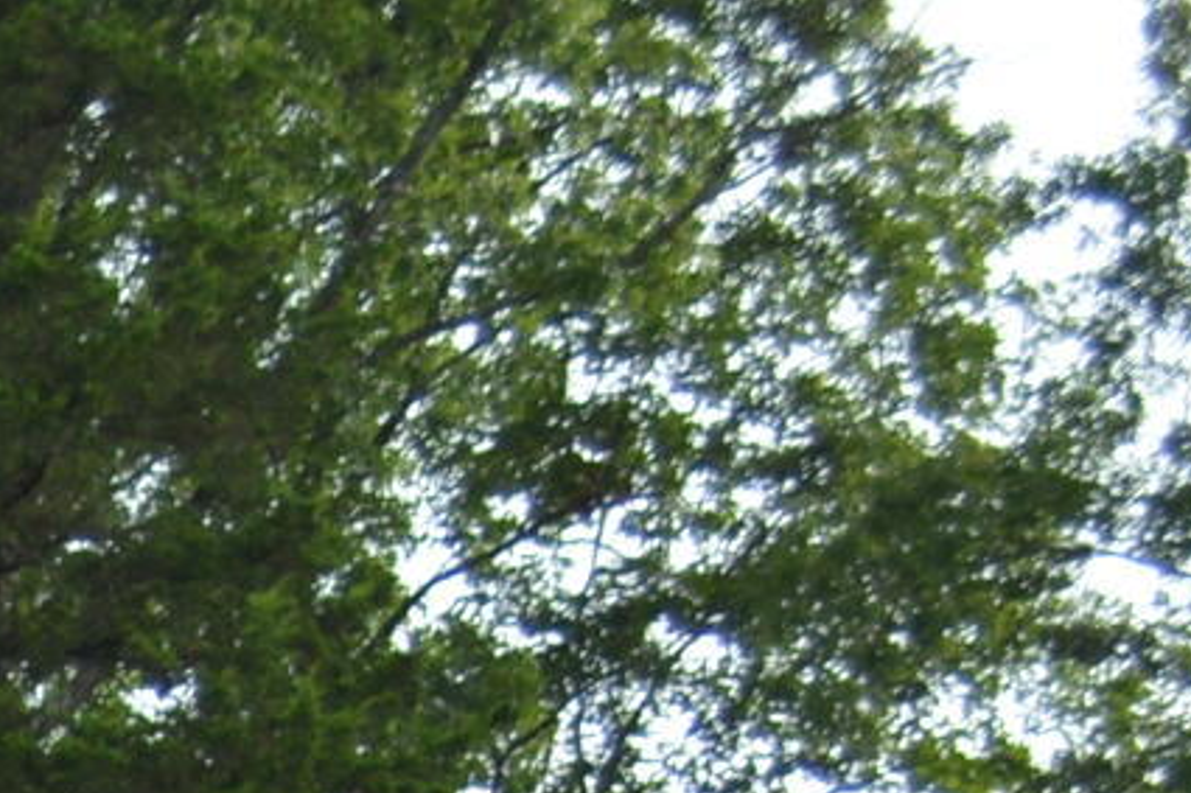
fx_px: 7705
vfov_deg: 5.4
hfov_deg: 7.6
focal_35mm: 233
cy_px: 2732
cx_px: -2503
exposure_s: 1/125
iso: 280
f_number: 4
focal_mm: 22
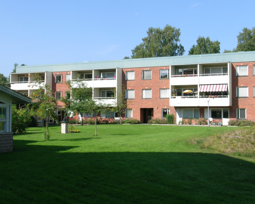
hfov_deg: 36.0
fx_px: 392
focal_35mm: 52
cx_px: 120
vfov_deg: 29.1
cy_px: 101
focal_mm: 9.5
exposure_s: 1/175
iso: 50
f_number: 7.4
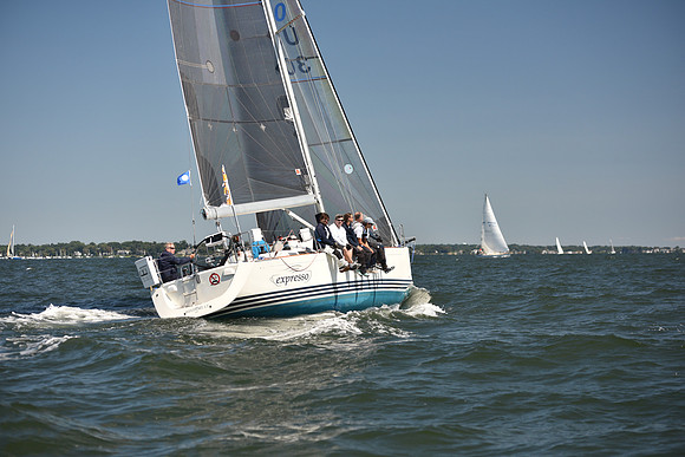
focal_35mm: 86
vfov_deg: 15.9
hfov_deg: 23.6
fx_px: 1637
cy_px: 228
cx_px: 342
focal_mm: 86
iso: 250
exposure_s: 1/1250
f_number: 3.5
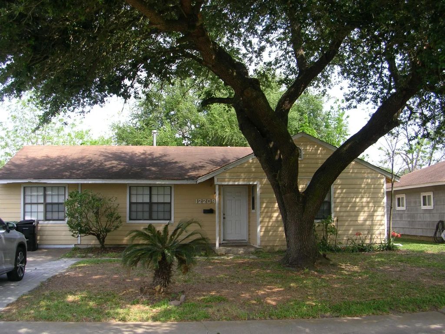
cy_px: 167
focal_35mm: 38
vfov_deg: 37.7
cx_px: 222
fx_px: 489
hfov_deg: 49.0
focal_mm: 5.8
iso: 50
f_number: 2.8
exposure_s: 1/382
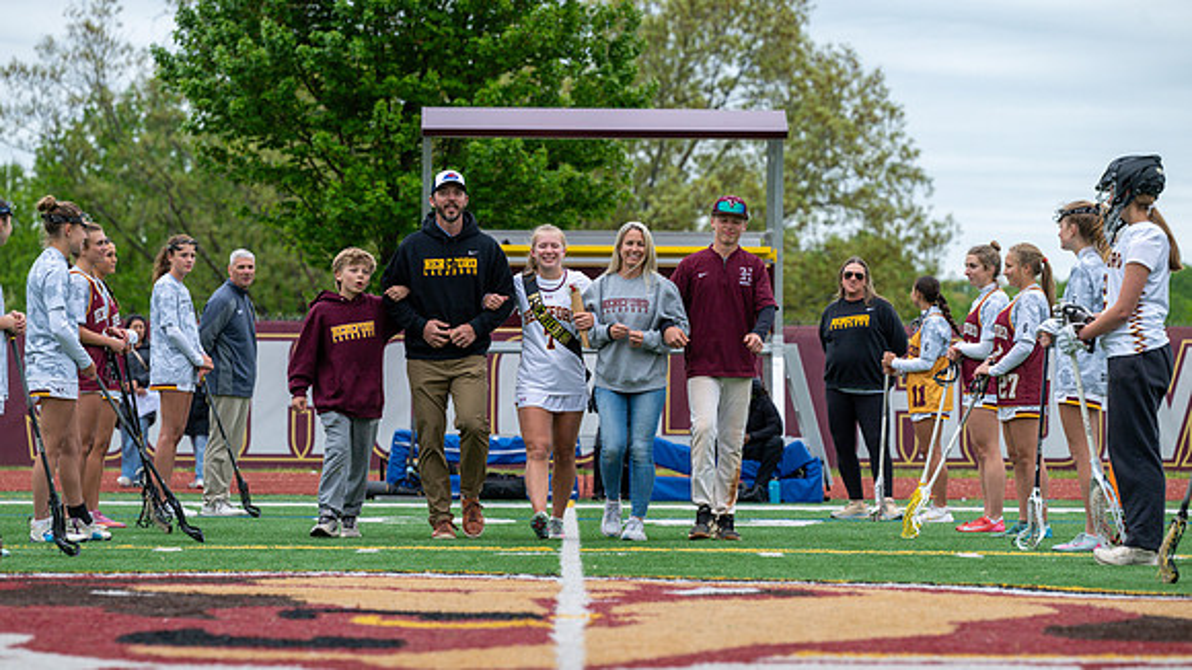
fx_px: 5080
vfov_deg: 7.5
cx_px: 608
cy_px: 369
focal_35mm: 161
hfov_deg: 13.4
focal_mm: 150
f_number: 5
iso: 1000
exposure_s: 1/800
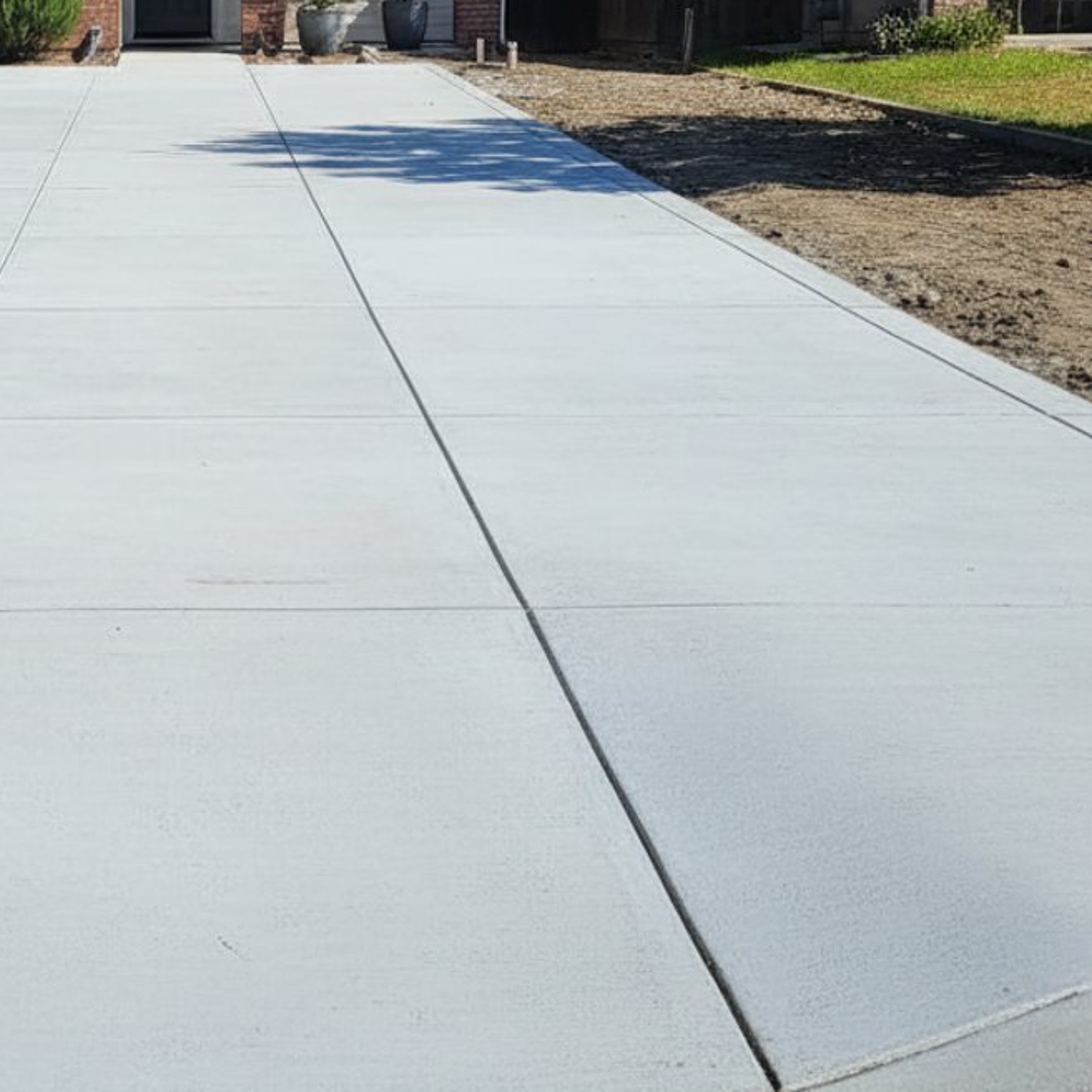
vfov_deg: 39.6
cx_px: 145
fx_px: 1499
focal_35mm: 42
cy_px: 364
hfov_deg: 37.8
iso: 428
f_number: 1.5
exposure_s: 1/341
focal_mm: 5.7
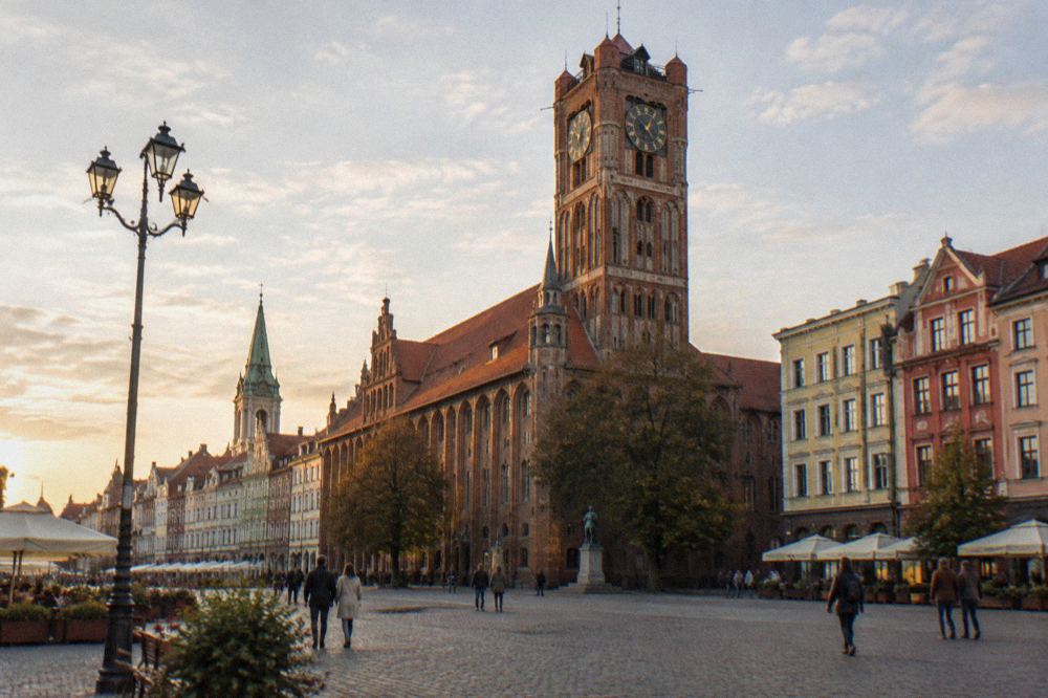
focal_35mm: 35
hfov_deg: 54.5
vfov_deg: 37.8
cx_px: 524
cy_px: 349
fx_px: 1018
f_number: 9
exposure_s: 1/320
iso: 160
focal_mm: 35
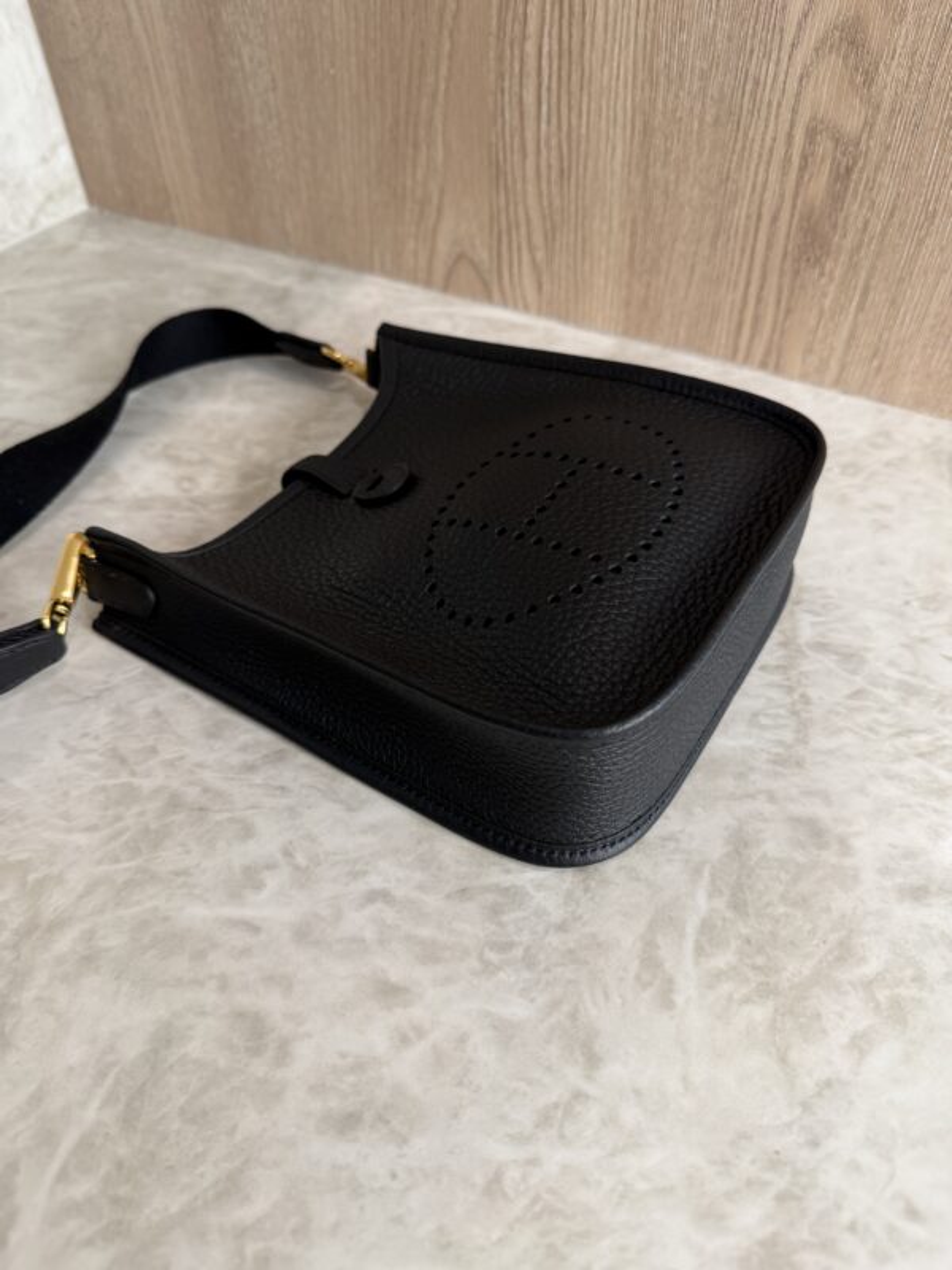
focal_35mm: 24
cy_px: 635
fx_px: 880
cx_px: 476
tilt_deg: -45.8
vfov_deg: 71.6
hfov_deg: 56.8
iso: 125
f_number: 1.78
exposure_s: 1/120
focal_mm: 6.76
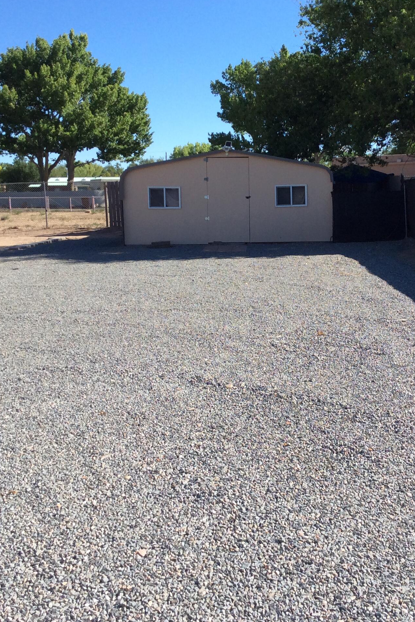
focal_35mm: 45
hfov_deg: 29.7
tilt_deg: -8.1
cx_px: 277
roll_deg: +1.7
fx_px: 778
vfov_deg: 43.6
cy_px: 311
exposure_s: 1/937
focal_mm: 3.3
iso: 32
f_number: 2.4
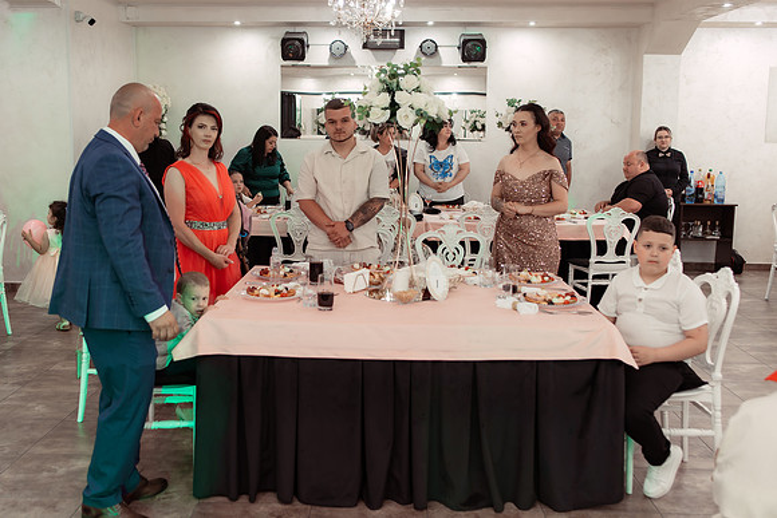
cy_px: 240
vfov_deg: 34.4
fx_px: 836
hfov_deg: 49.8
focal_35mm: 39
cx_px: 354
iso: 1250
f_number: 3.2
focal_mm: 35
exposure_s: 1/250
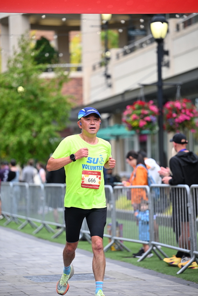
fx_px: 1113
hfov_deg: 10.2
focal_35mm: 135
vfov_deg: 15.2
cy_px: 148
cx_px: 99
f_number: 2.8
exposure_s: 1/1600
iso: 640
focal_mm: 135
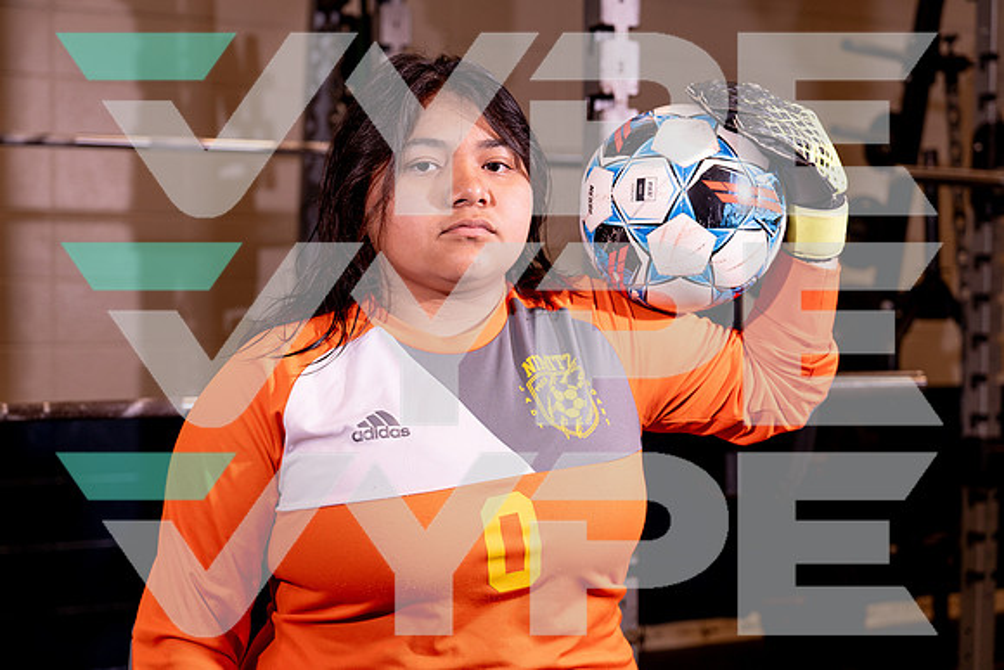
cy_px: 335
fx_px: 1506
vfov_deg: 25.1
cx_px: 502
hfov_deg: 36.9
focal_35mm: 54
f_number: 4
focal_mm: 54
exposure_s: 1/250
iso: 500
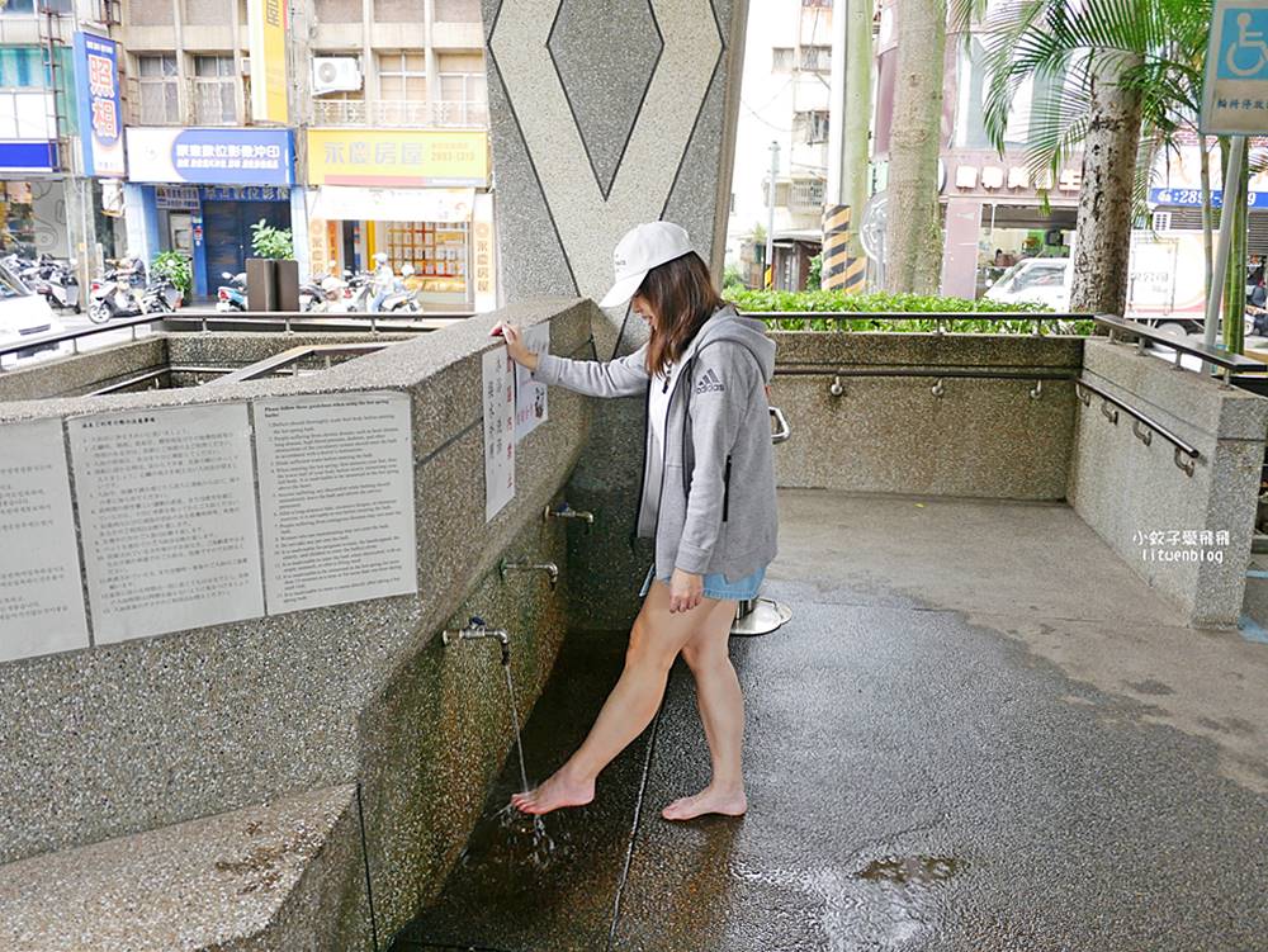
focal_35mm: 28
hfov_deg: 63.4
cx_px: 634
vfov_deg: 49.8
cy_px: 476
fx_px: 1026
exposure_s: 1/60
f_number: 2.5
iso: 200
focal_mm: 14
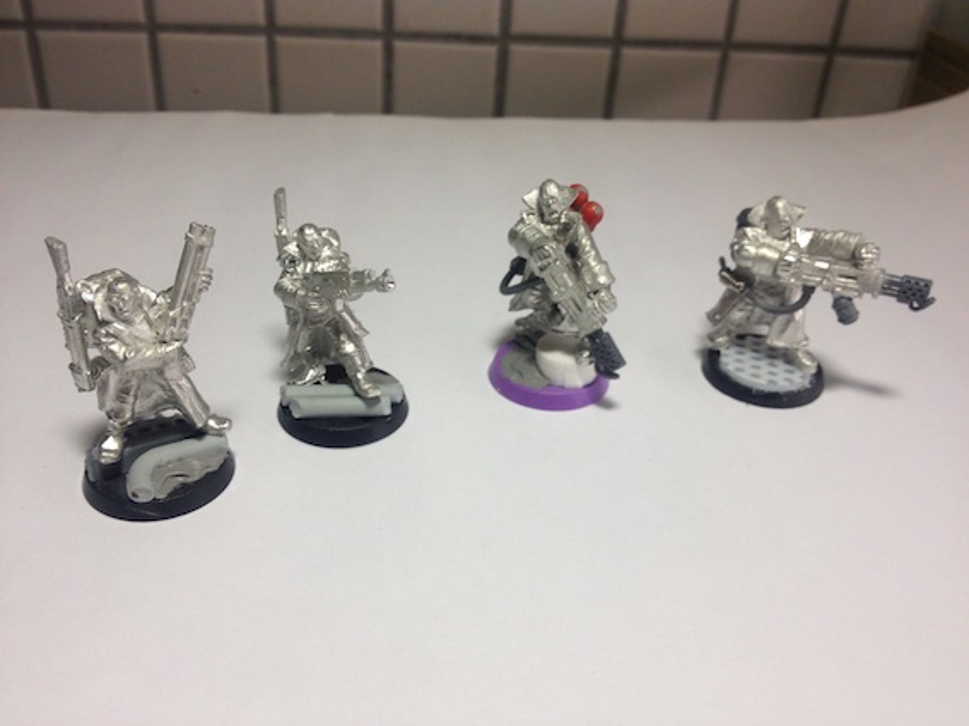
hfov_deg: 52.6
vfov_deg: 40.7
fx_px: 980
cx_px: 484
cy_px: 363
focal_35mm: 35
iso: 64
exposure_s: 1/33
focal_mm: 4.28
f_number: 2.4
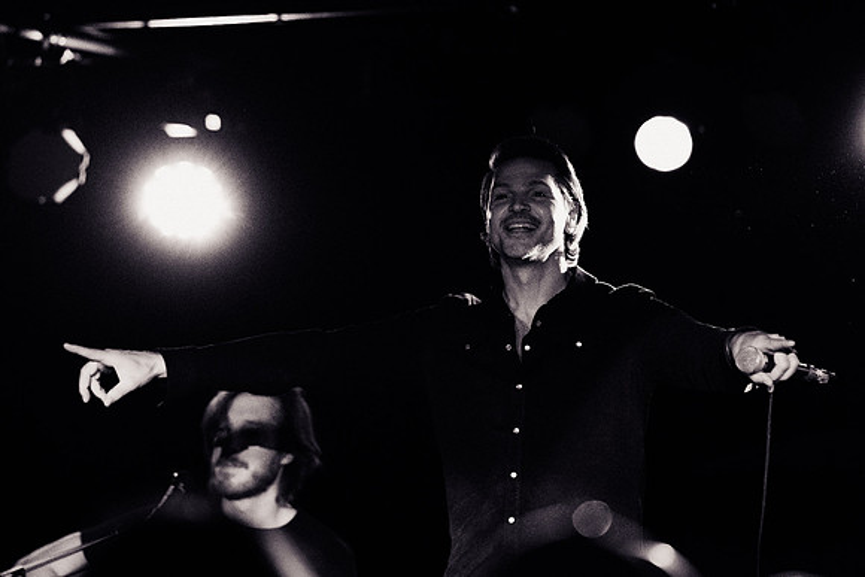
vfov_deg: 6.6
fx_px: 4979
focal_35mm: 207
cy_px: 261
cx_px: 495
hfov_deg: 9.9
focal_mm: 180
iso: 3200
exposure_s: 1/500
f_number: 3.5
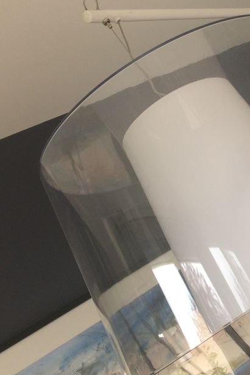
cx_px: 266
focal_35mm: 49
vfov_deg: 40.4
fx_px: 511
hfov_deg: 25.7
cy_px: 187
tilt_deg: +8.3
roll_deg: +36.1
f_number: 2.2
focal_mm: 4.15
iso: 40
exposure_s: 1/50
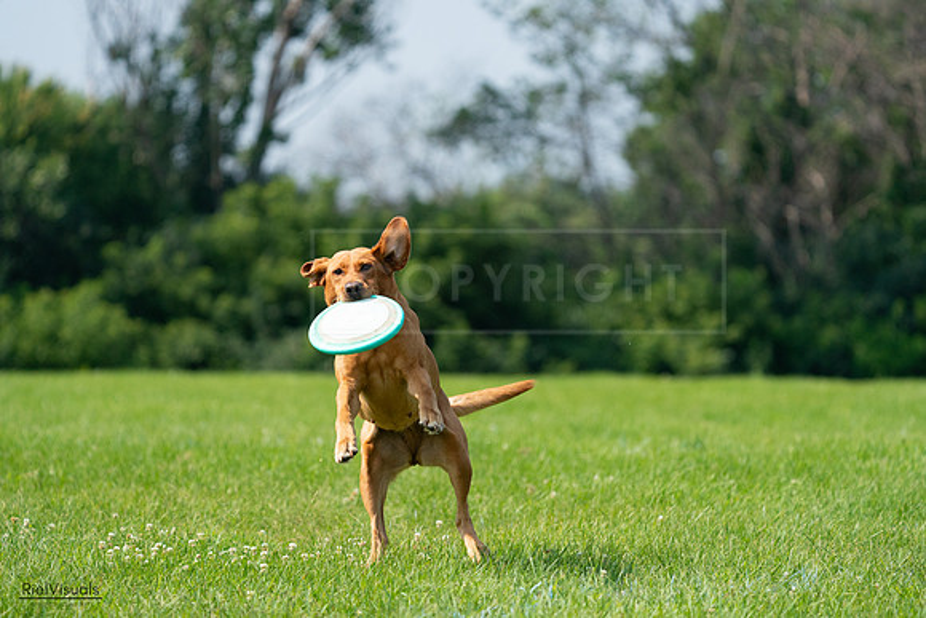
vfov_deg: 5.2
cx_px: 463
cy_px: 309
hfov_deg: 7.7
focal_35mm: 266
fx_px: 6843
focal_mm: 266
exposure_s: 1/4000
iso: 1250
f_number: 5.6
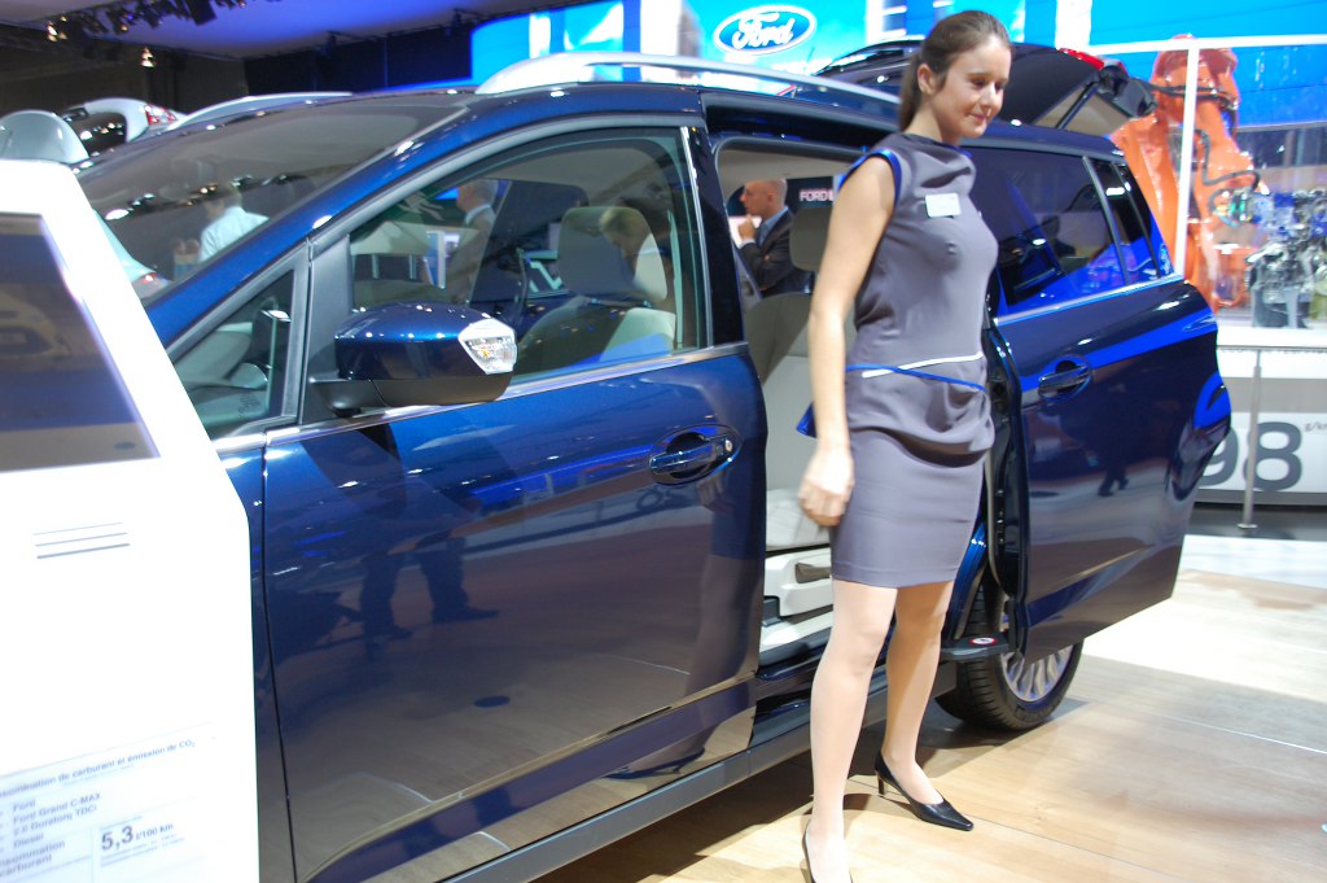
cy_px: 442
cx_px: 664
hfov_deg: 49.6
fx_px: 1436
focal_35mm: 39
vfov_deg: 34.2
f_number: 4.2
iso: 400
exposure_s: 1/50
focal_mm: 26
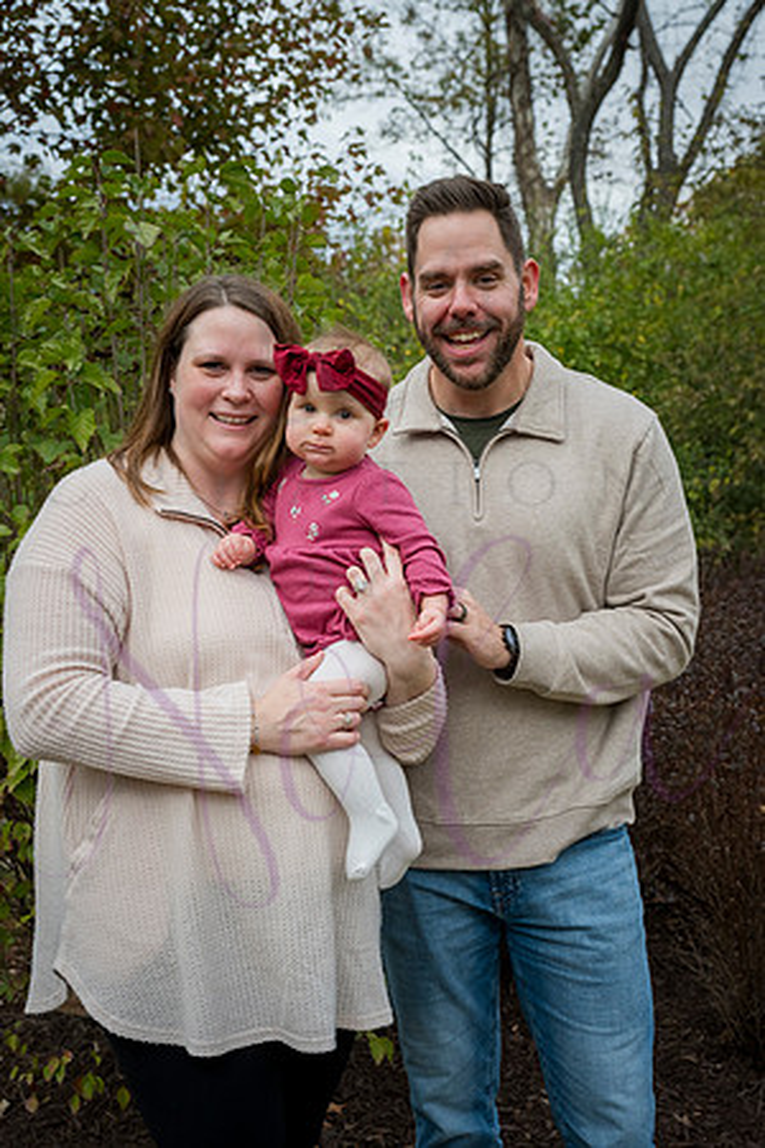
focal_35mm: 47
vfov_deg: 41.9
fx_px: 1498
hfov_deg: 28.6
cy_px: 574
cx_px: 382
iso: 400
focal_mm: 47
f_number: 6.3
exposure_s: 1/500
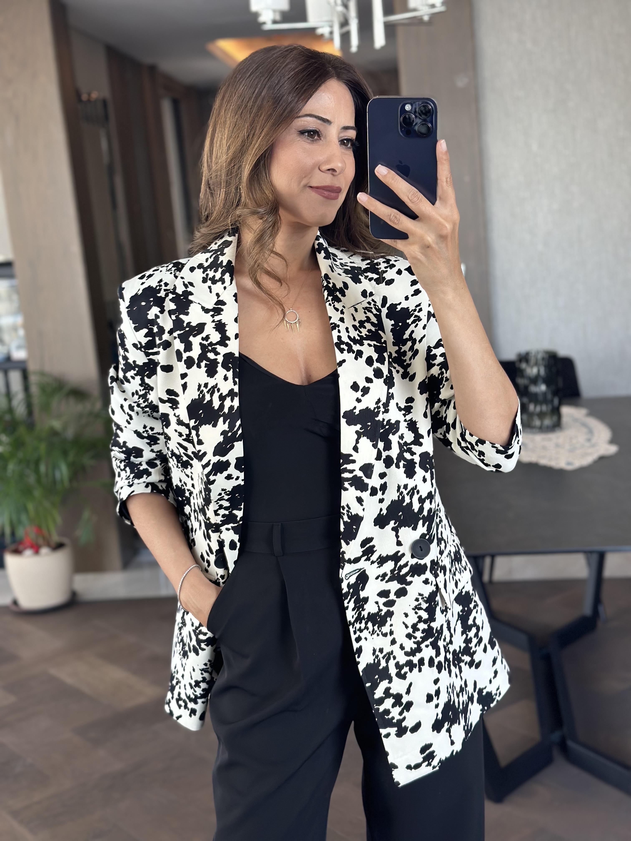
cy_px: 420
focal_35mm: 48
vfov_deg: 39.7
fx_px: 1167
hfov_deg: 30.3
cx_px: 316
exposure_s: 1/75
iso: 125
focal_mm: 6.86
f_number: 1.78
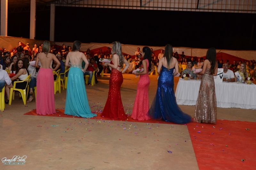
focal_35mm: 57
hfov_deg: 35.1
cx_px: 128
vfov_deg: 23.7
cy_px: 85
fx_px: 405
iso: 3200
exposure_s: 1/200
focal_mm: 38
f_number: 3.5
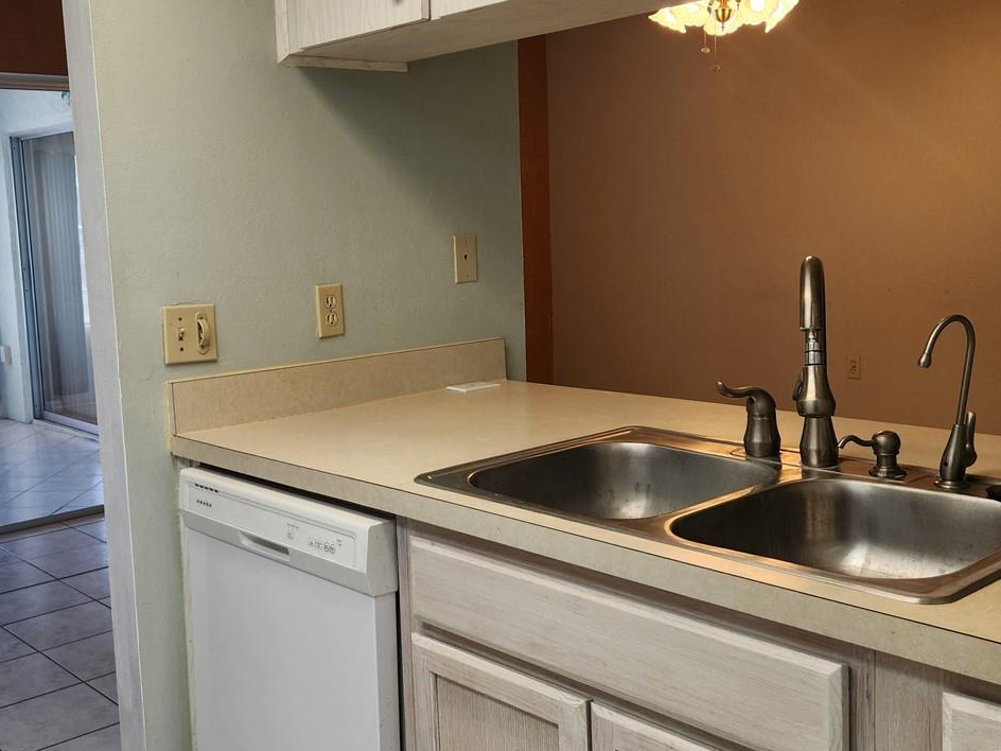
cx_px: 435
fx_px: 1128
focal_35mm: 39
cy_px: 339
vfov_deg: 36.8
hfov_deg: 47.7
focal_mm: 5.4
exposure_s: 1/120
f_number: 1.8
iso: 64
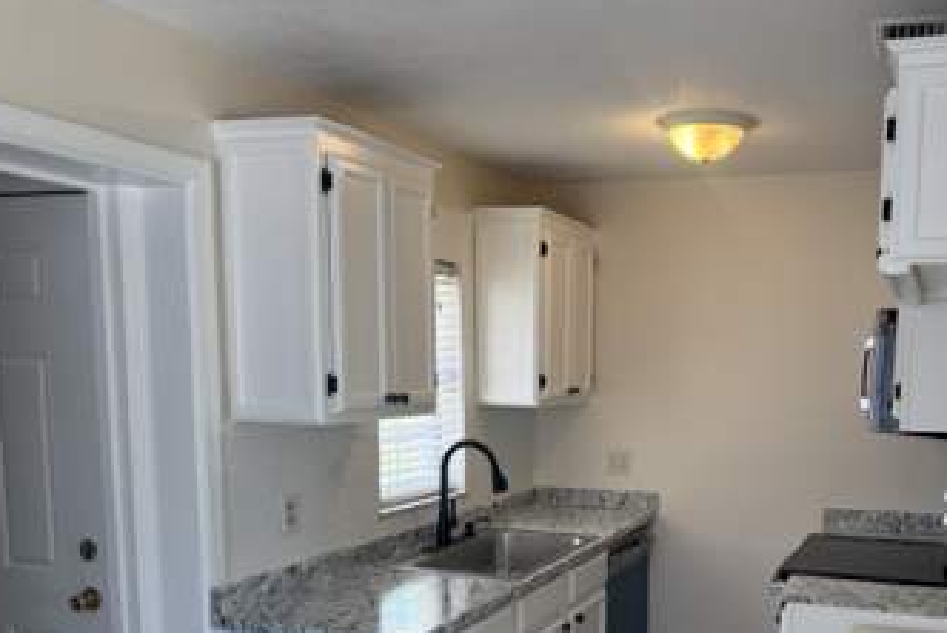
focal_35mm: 36
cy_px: 498
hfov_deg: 51.9
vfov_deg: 35.8
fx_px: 948
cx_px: 647
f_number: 1.78
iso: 80
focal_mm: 6.76
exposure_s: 1/120
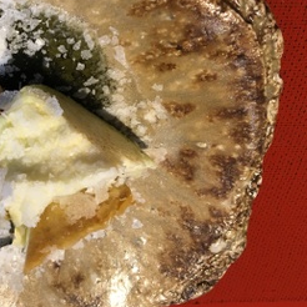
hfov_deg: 32.3
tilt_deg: -57.8
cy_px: 125
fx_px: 502
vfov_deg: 33.9
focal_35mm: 50
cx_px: 30
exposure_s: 1/30
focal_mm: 4.15
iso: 32
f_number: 2.2
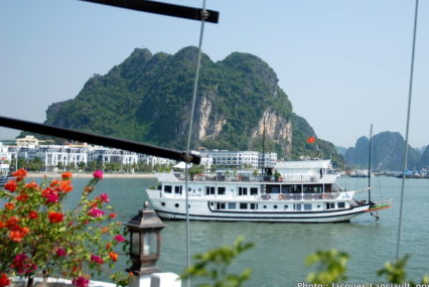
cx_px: 248
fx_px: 568
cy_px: 132
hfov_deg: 41.3
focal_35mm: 48
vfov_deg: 28.4
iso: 100
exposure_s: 1/800
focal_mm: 27
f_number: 3.8
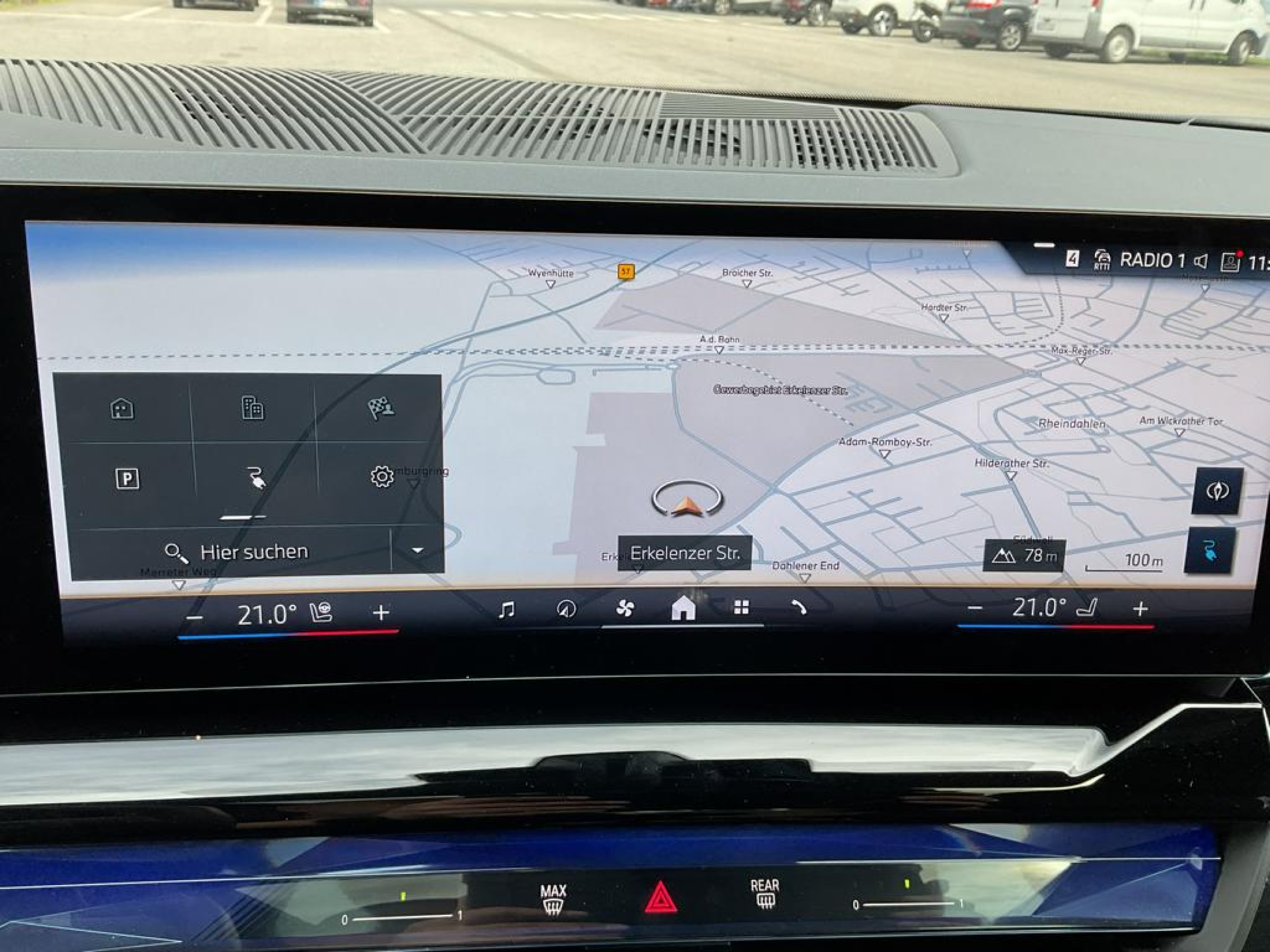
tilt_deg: -25.0
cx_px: 635
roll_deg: -4.7
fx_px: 1064
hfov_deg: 61.7
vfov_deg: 48.2
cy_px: 476
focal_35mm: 29
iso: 16
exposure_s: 1/182
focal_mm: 3
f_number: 1.8
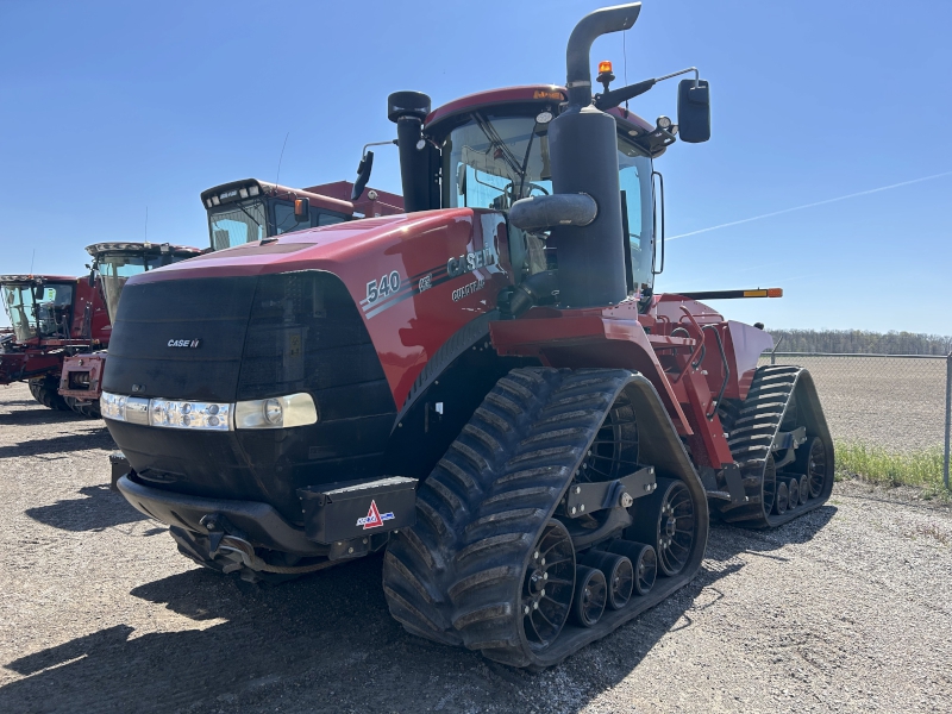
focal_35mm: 26
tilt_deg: +1.0
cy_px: 357
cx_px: 476
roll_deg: -0.7
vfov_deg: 53.1
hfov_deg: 67.3
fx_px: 715
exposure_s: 1/3257
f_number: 1.5
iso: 50
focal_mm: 5.7
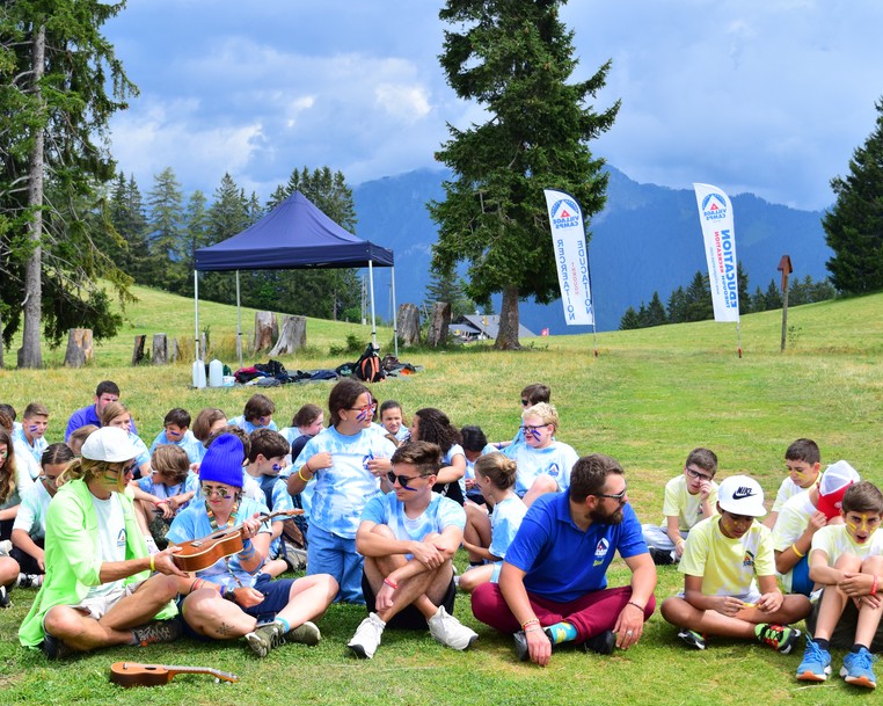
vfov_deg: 28.6
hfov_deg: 35.2
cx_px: 352
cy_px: 374
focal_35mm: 53
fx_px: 1385
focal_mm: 28
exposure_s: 1/1250
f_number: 7.1
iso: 560
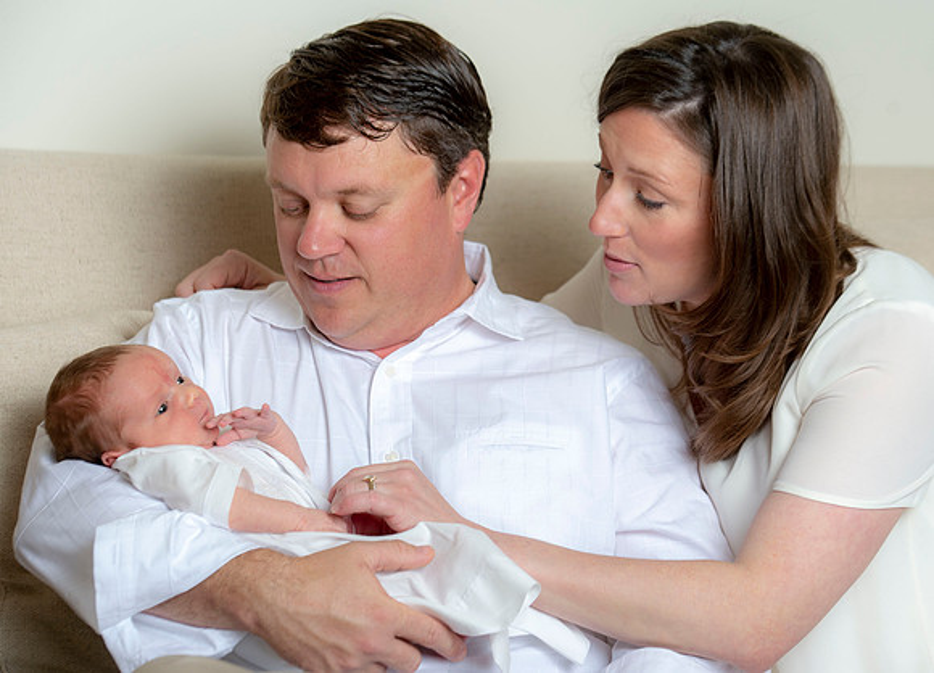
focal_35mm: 125
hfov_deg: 15.9
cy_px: 341
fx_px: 3334
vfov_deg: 11.5
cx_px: 535
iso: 200
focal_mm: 105
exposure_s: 1/160
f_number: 5.6
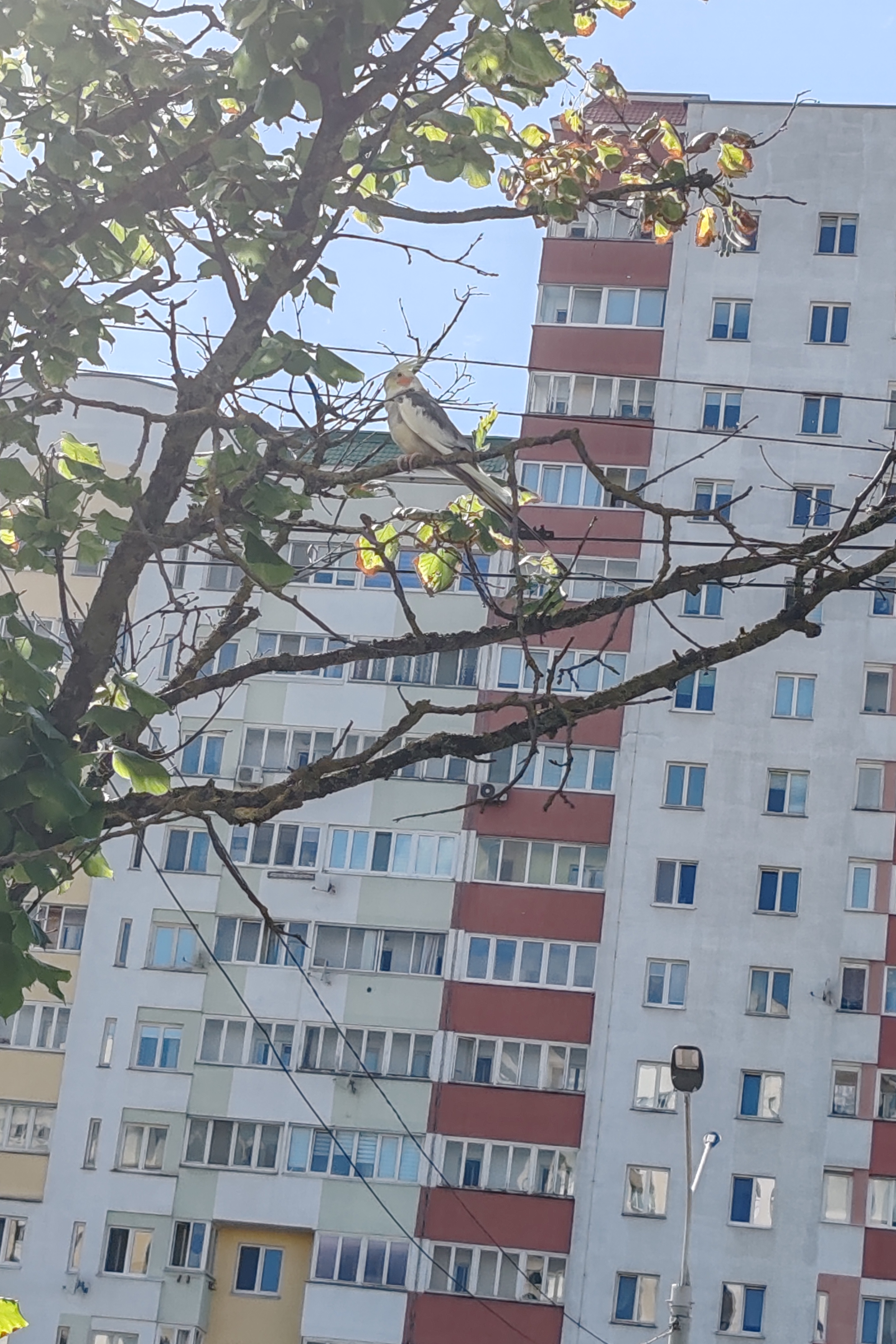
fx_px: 3621
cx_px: 463
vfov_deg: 21.0
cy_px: 672
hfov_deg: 14.1
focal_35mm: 97
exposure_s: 1/650
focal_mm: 6.12
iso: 50
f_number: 1.9
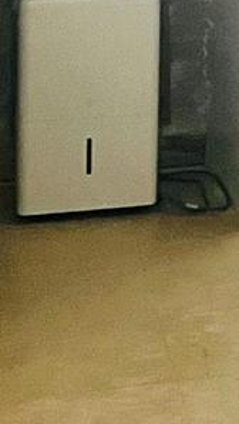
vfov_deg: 13.3
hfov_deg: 7.3
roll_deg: -0.4
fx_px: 1710
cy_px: -225
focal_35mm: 152
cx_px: 660
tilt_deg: -2.9
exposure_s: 1/35
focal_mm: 5.7
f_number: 1.5
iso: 640
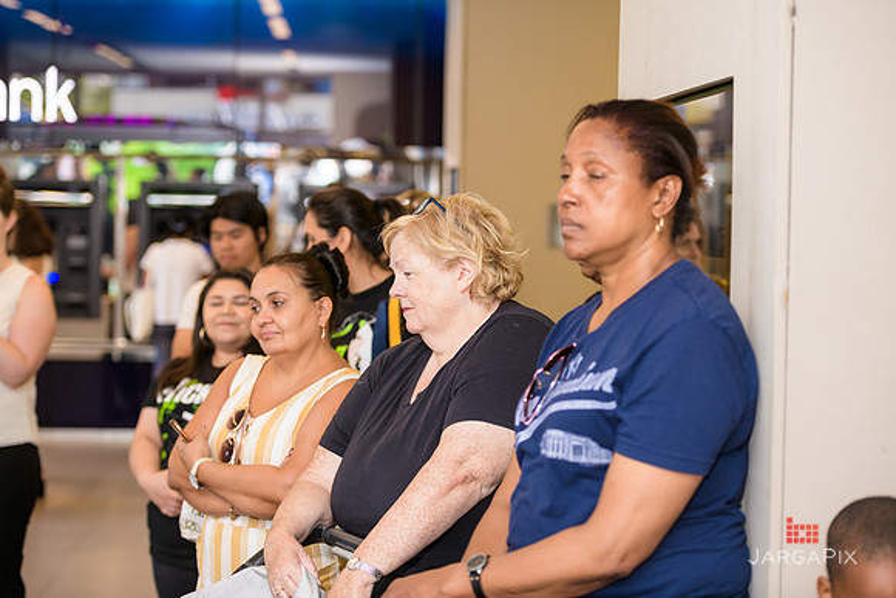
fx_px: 1991
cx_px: 448
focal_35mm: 80
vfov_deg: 17.1
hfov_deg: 25.4
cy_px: 299
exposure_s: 1/125
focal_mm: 80
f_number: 3.5
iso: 400
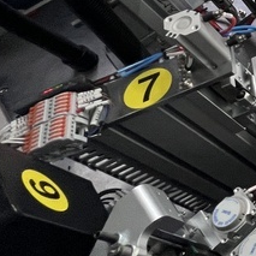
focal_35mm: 54
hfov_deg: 18.2
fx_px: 452
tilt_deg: -49.2
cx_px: 532
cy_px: -64
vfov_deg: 27.3
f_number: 1.8
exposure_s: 1/100
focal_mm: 1.57
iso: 125
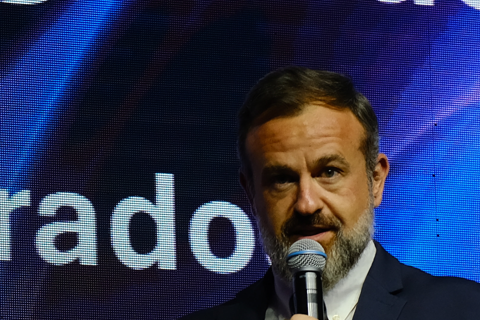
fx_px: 3892
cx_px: -65
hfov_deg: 7.0
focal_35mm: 292
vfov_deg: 4.7
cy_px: 314
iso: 640
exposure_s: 1/200
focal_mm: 50
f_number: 3.6
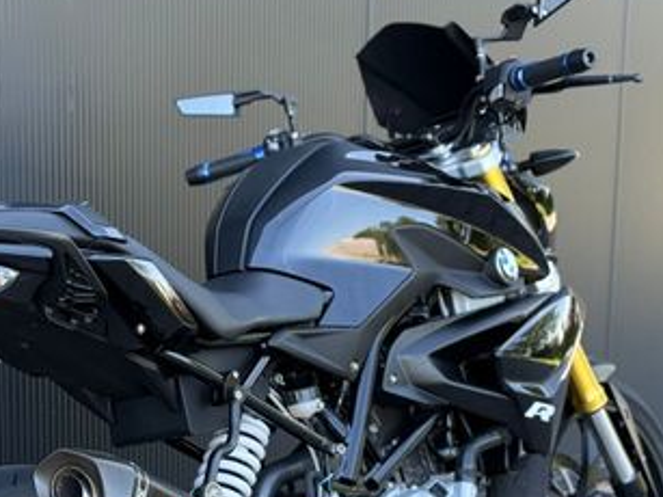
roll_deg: -0.8
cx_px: 229
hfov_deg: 19.6
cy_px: 454
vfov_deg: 14.6
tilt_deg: -11.9
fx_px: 1915
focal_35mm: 100
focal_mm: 6.76
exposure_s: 1/242
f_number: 1.78
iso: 125
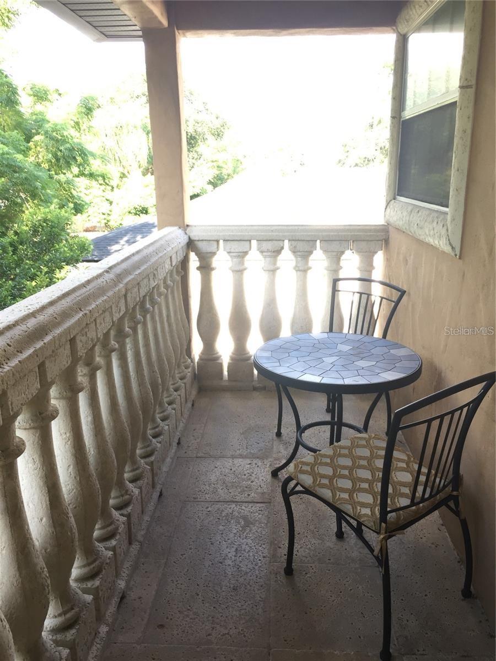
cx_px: 248
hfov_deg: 48.2
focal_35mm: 29
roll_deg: +1.5
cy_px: 330
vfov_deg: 61.7
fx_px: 554
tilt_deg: -13.7
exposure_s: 1/120
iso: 50
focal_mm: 4.15
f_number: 2.2
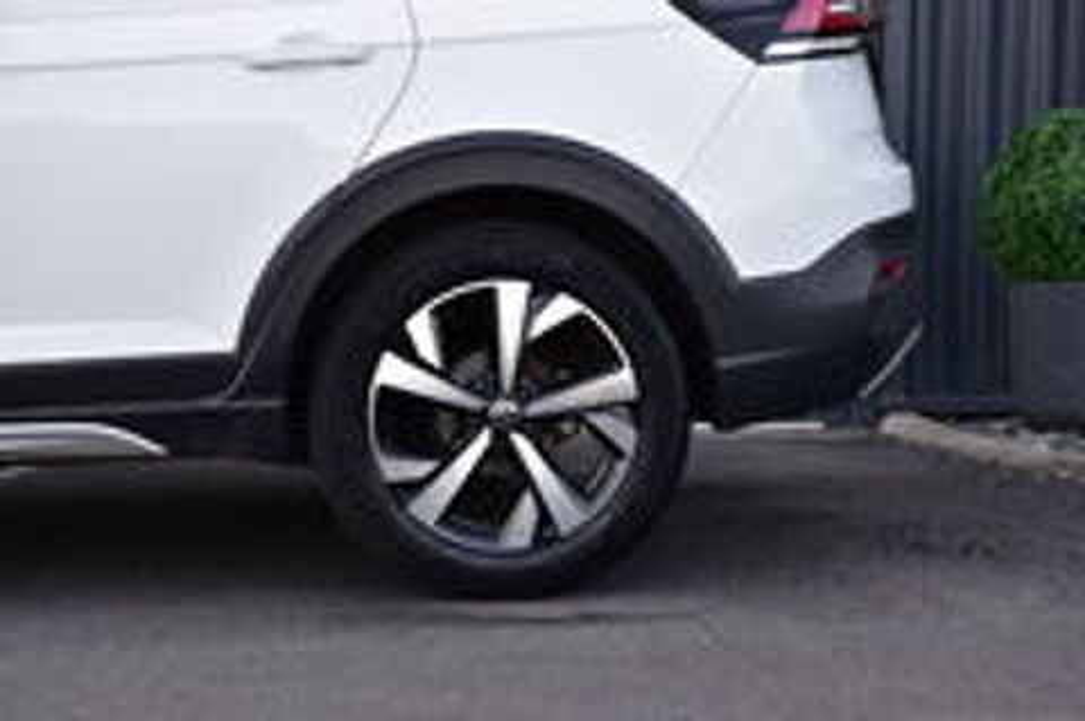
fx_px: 3839
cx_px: 542
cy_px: 360
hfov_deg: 16.1
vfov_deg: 10.7
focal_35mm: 128
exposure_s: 1/125
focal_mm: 85
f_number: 9
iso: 450
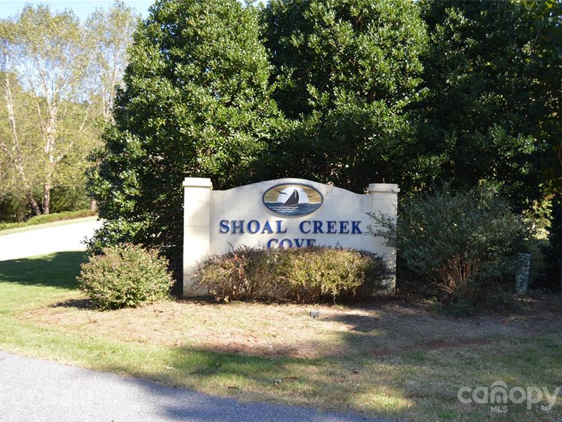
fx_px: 585
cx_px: 312
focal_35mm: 36
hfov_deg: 51.2
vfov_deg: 39.7
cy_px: 212
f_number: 4
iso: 100
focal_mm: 22
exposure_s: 1/200
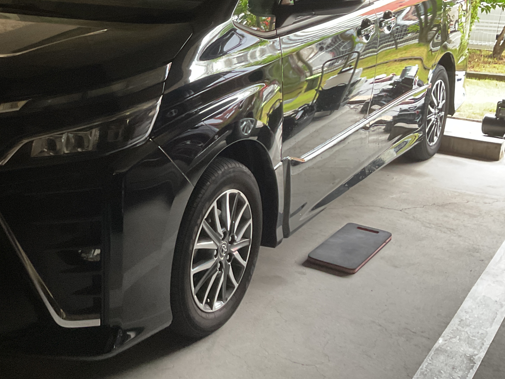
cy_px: 110
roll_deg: -0.5
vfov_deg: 28.8
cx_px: 121
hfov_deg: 37.2
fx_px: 729
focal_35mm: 50
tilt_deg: -12.3
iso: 200
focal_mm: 3
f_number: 1.8
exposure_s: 1/40
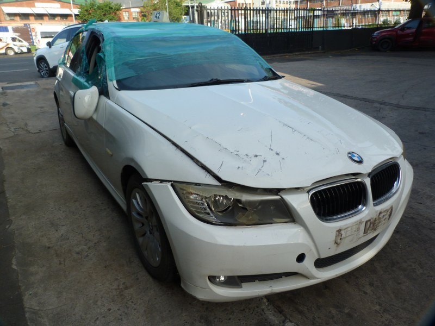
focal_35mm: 25
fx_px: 314
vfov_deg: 54.9
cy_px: 163
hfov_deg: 69.4
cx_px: 218
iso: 80
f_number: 4
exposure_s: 1/200
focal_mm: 4.5
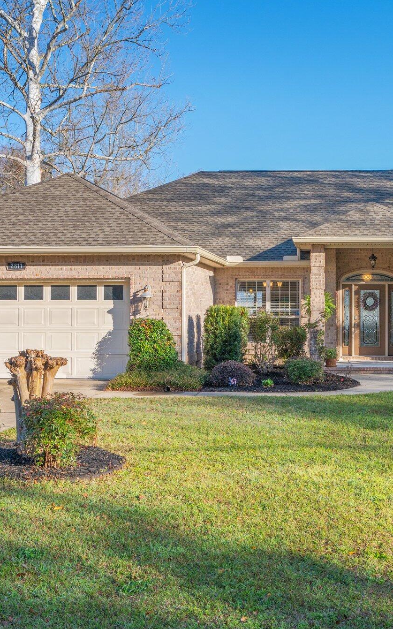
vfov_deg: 47.2
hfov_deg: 30.1
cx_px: 284
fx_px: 720
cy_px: 314
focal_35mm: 42
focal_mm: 27
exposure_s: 1/500
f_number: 9
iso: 320
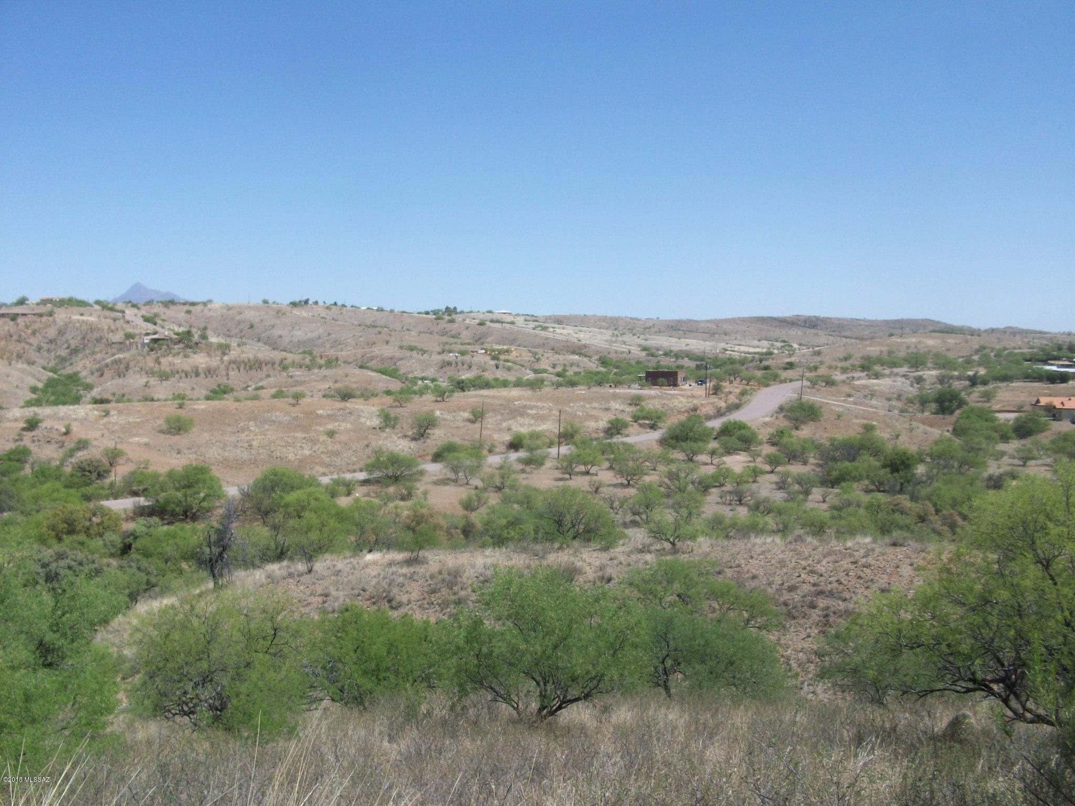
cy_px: 403
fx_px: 1056
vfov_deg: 41.8
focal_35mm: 34
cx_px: 538
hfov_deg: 54.0
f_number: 5.5
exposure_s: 1/332
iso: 64
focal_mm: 5.7
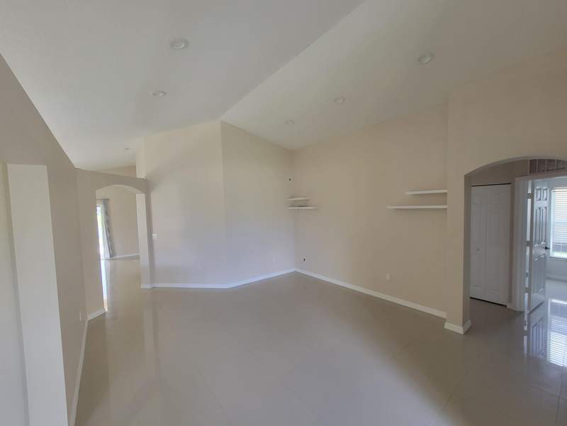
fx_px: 213
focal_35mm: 13
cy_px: 213
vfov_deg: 89.9
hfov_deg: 106.2
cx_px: 284
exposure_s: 1/60
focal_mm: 2.2
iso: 125
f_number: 2.2
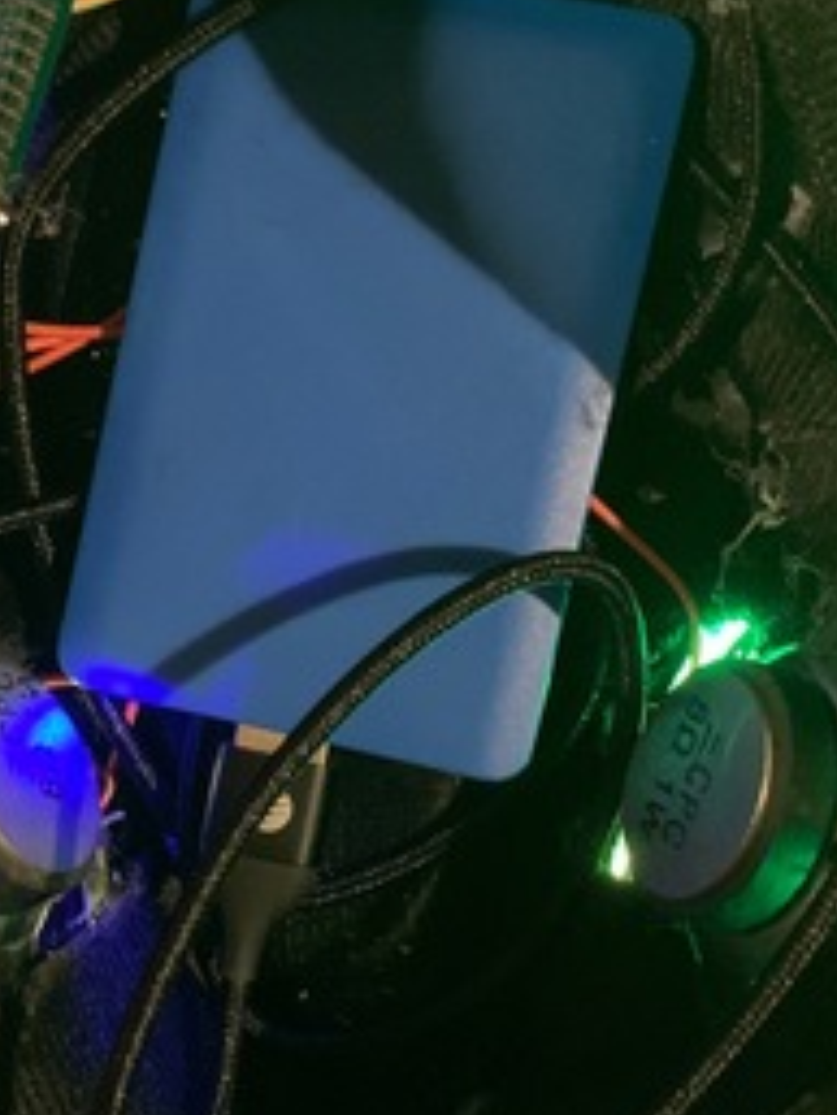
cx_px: 226
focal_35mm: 58
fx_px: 1868
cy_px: 579
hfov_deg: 25.0
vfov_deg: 33.2
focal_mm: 4.25
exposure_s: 1/20
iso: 800
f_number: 1.8
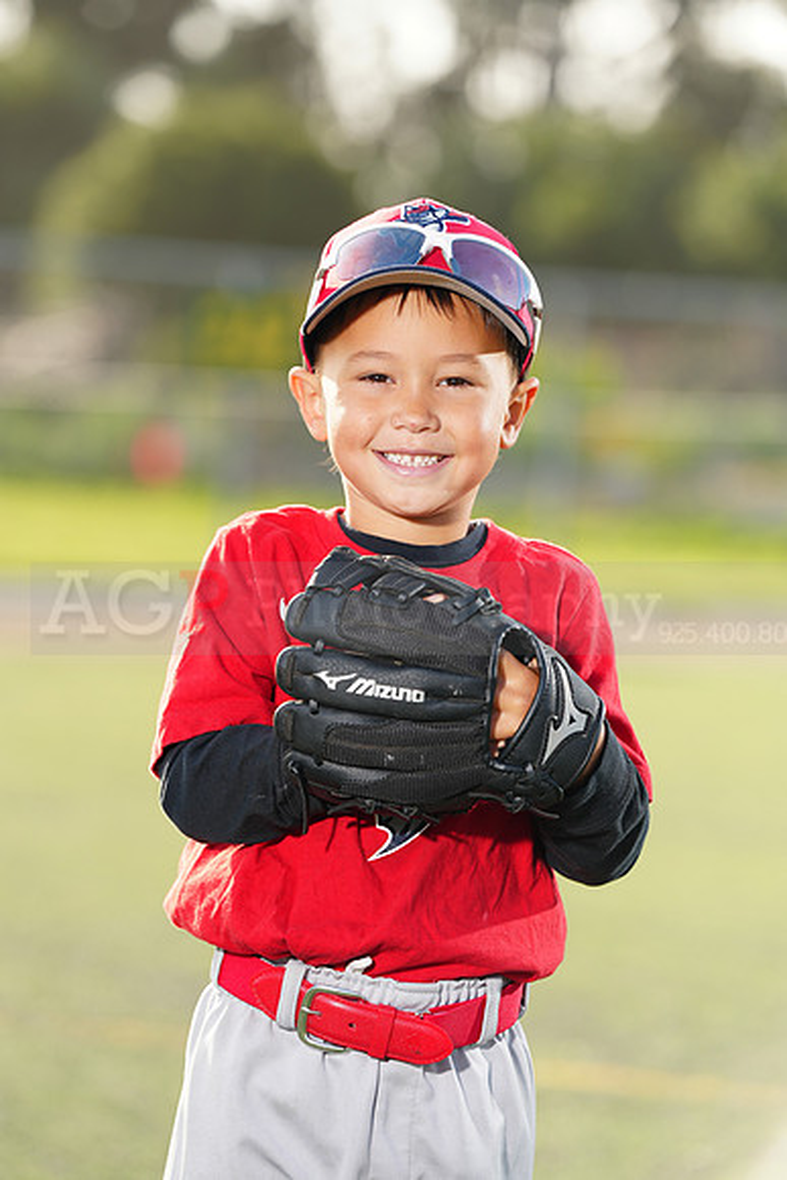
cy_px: 590
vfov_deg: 12.4
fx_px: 5407
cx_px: 394
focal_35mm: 165
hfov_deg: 8.3
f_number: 4.5
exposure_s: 1/250
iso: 100
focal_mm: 165
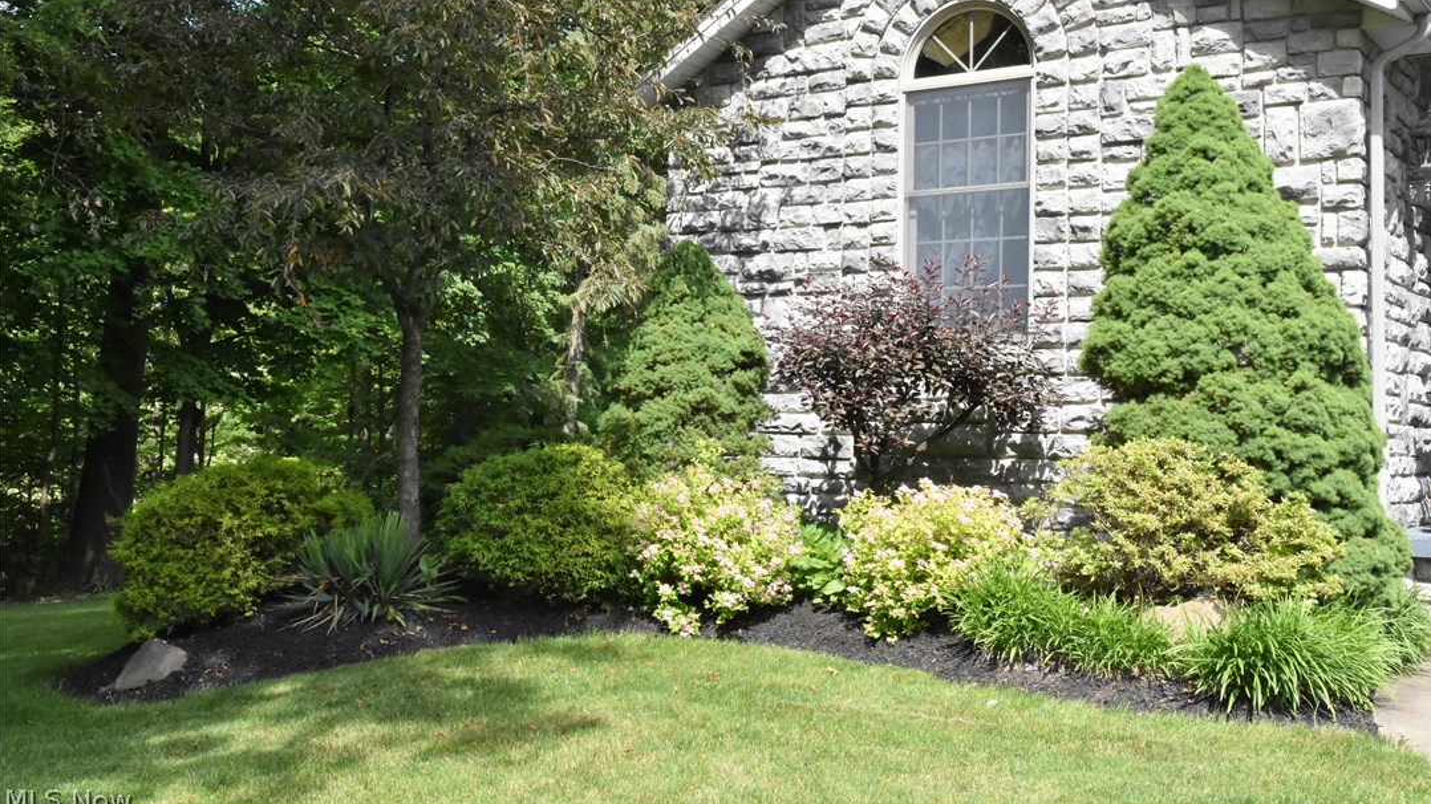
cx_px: 718
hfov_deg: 52.8
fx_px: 1442
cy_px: 341
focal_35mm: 38
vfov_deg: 31.1
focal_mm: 24
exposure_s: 1/1250
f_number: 18
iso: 4000
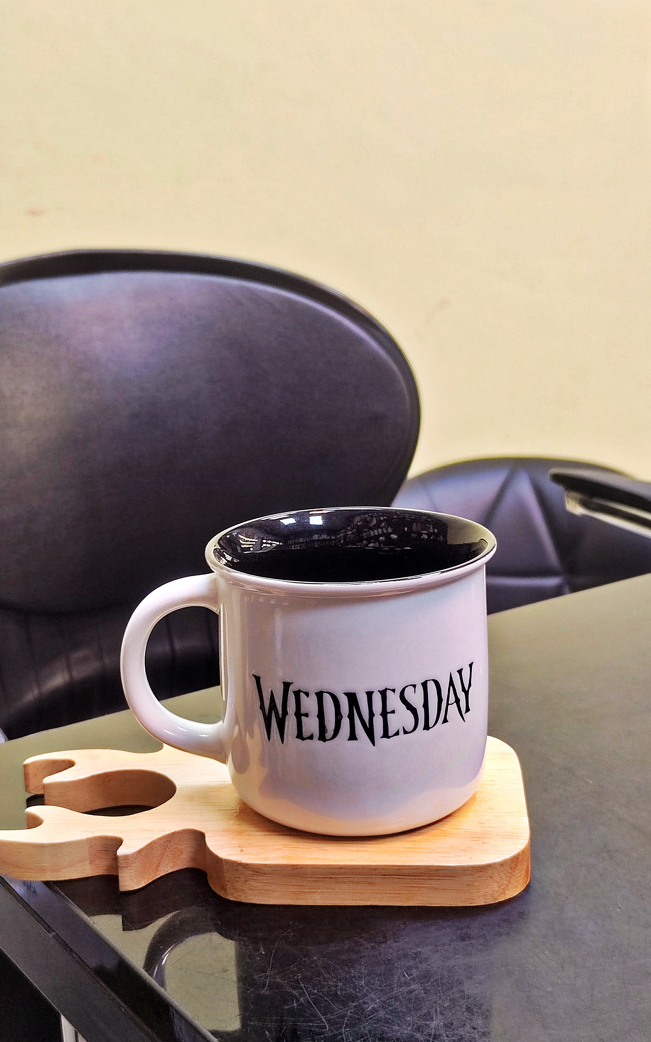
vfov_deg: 40.3
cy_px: 520
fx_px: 1419
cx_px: 312
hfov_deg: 25.8
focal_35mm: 50
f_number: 1.88
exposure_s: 1/100
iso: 130
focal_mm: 5.59
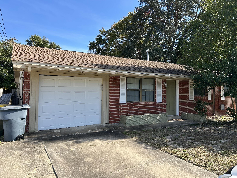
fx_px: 178
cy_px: 89
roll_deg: -0.2
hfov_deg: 67.3
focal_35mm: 26
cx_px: 118
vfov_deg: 53.1
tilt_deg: +1.9
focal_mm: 5.7
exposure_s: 1/1724
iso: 50
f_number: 1.5
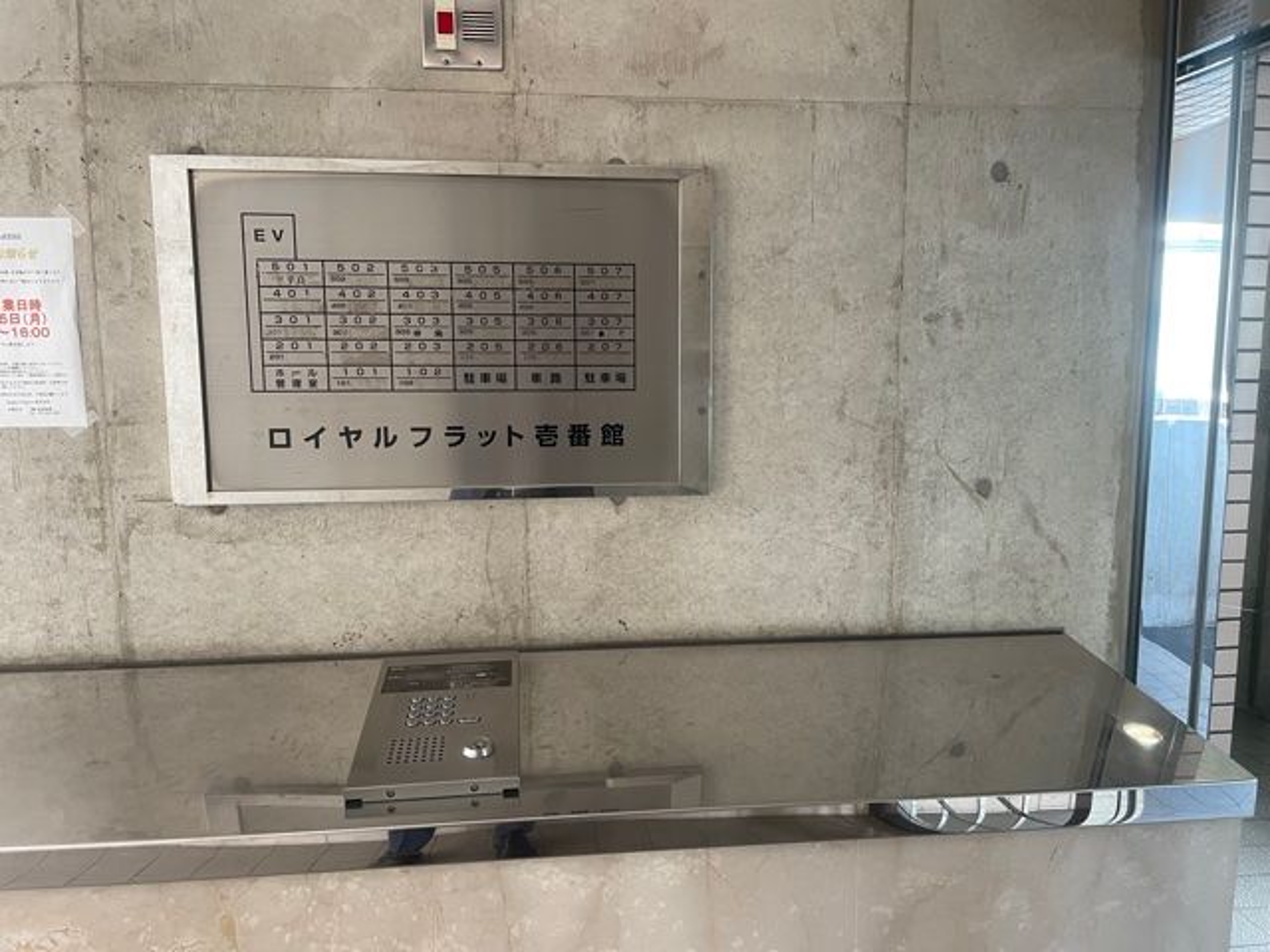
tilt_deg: -7.2
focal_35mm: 26
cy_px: 476
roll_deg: +0.0
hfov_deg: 67.3
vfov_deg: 53.1
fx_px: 954
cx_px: 635
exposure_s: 1/60
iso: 80
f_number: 1.6
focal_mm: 4.2
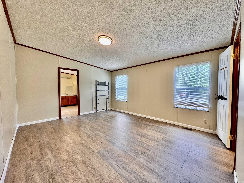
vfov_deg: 85.7
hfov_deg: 102.1
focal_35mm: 14
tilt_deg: -2.5
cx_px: 122
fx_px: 99
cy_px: 92
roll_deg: +0.2
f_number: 2.2
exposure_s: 1/120
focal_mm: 2.22
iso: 160
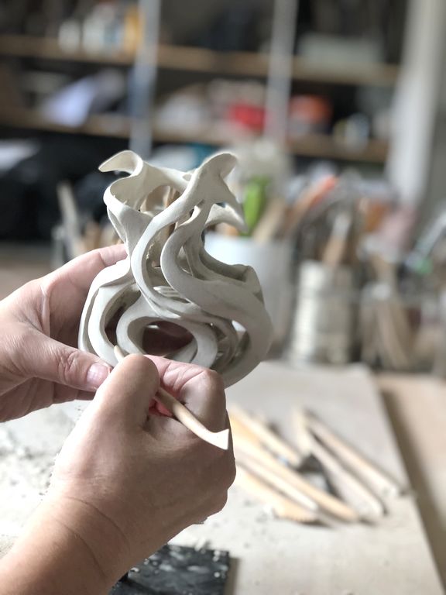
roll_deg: -4.2
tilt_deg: -12.5
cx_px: 223
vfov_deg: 33.8
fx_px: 979
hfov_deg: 25.7
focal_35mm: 57
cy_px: 298
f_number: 2.8
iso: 80
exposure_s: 1/30
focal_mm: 6.6
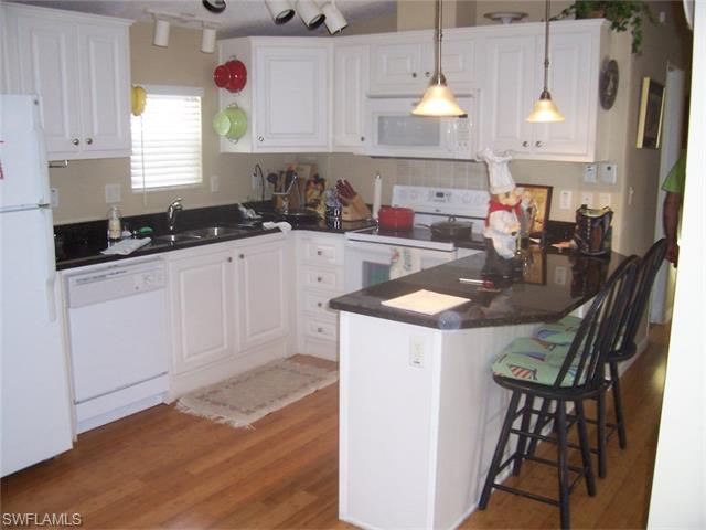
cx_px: 353
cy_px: 265
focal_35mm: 34
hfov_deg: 54.0
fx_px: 693
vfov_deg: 41.8
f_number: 2.7
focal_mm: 5.6
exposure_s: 1/60
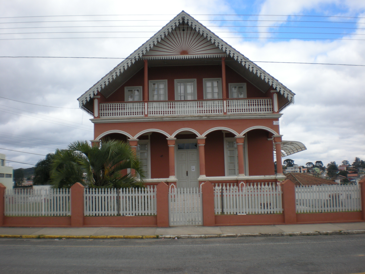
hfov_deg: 49.0
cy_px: 137
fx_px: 401
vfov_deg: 37.7
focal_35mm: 38
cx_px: 182
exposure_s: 1/268
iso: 64
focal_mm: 6.3
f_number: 4.6
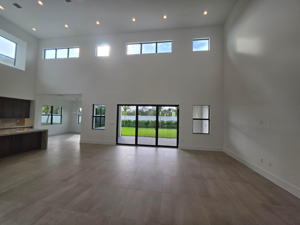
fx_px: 113
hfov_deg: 106.2
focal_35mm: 13
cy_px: 112
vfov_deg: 89.9
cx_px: 150
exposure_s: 1/441
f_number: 1.9
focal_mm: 2.2
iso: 32
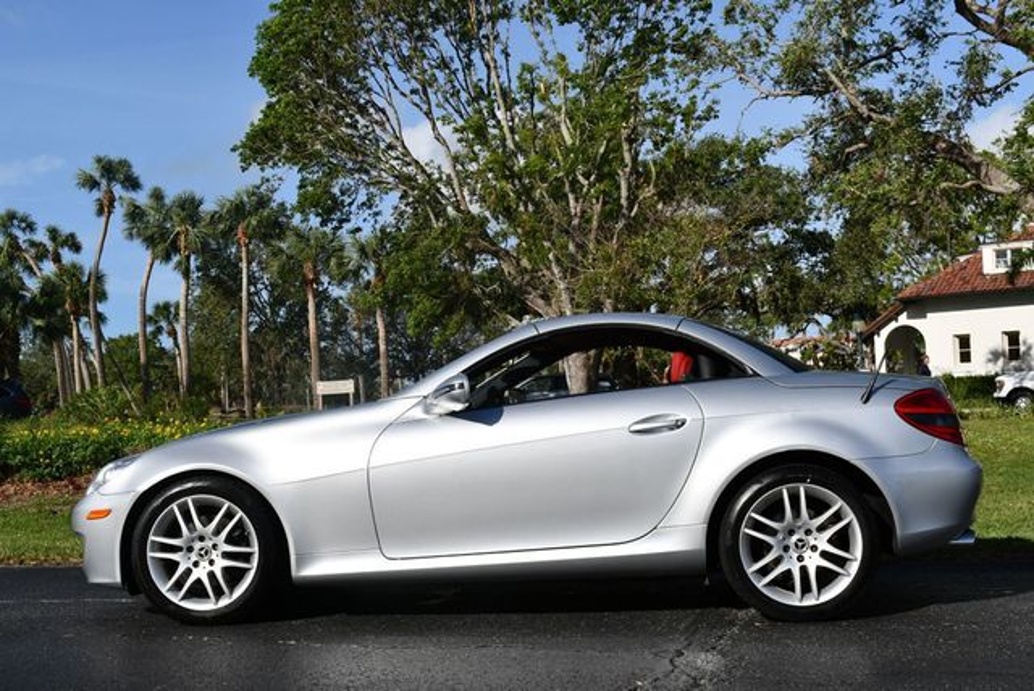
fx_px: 1322
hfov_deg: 42.7
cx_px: 517
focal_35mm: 46
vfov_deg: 29.3
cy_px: 346
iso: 100
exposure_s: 1/400
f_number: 10
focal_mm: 23
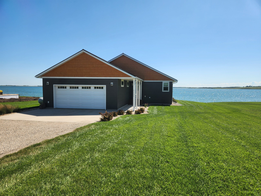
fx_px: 173
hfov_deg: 73.9
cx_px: 130
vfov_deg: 58.9
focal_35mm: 23
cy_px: 98
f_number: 1.8
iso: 20
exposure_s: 1/2021
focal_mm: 5.4
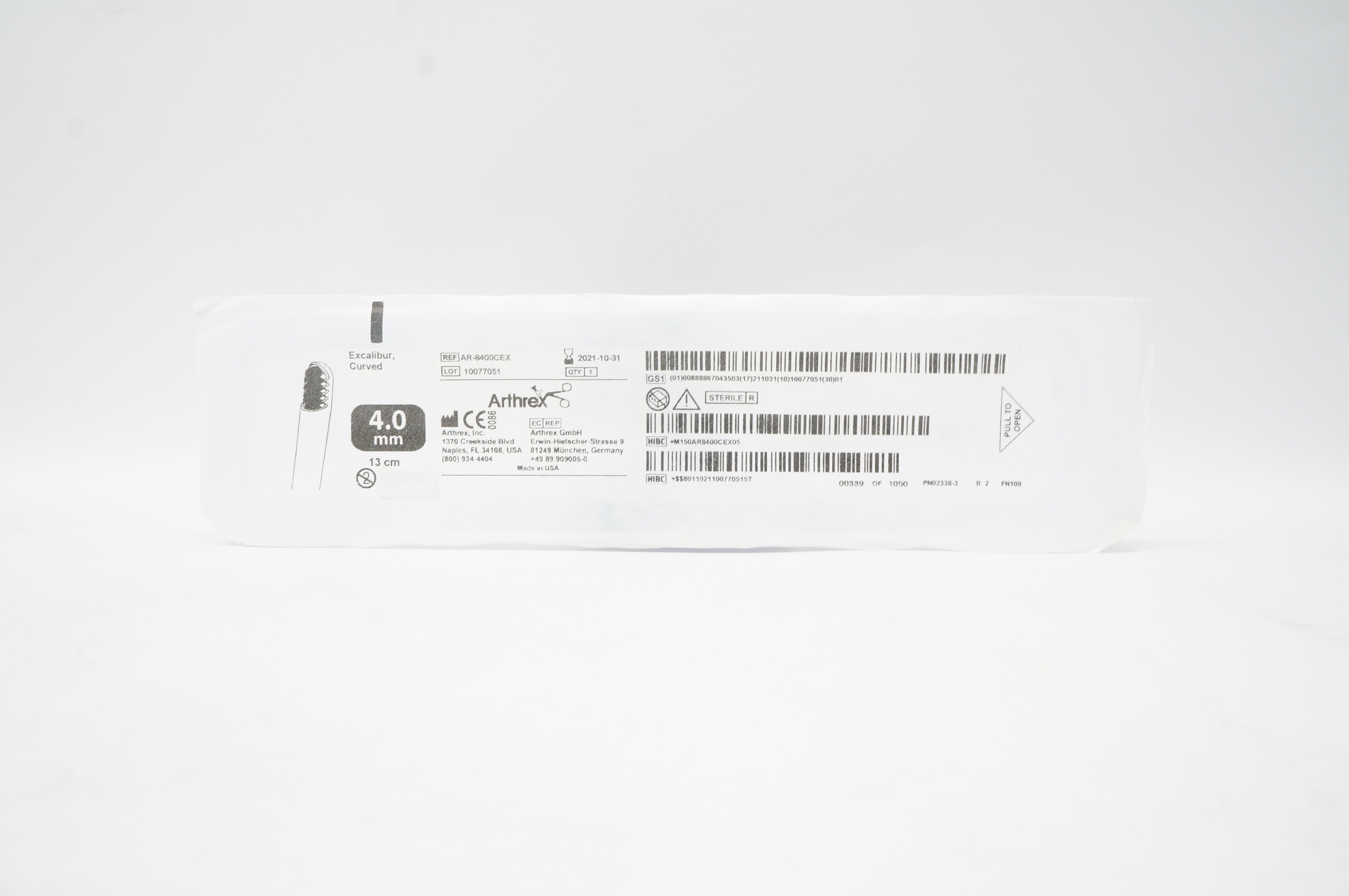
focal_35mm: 27
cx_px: 674
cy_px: 448
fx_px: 1011
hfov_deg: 67.4
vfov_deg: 47.8
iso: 800
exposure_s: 1/25
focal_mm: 18
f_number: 10
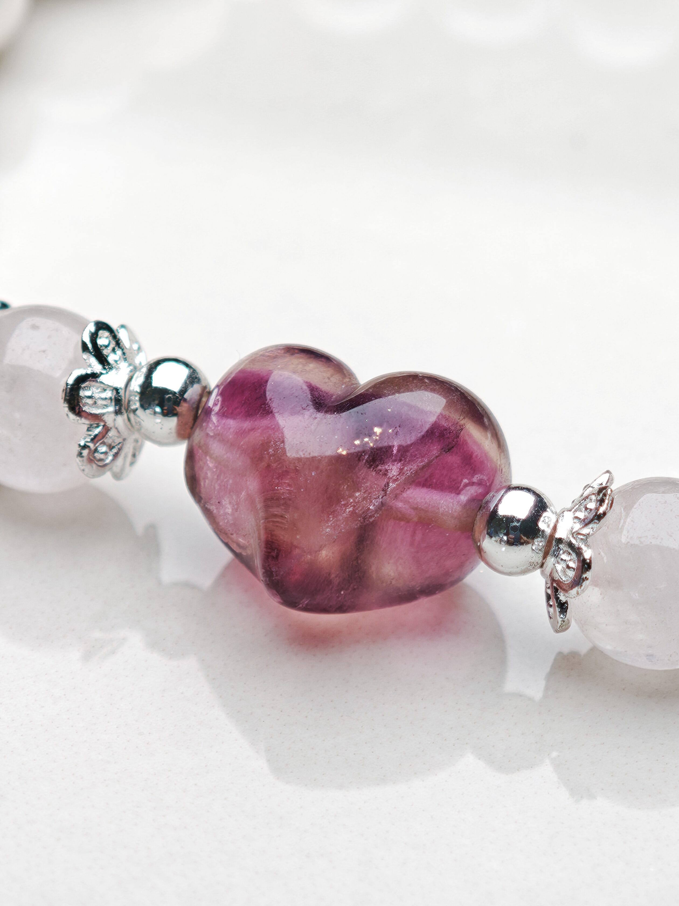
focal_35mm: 153
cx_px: 340
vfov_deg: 12.9
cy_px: 453
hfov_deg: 9.7
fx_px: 4002
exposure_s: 1/658
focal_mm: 11.5
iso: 50
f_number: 1.8
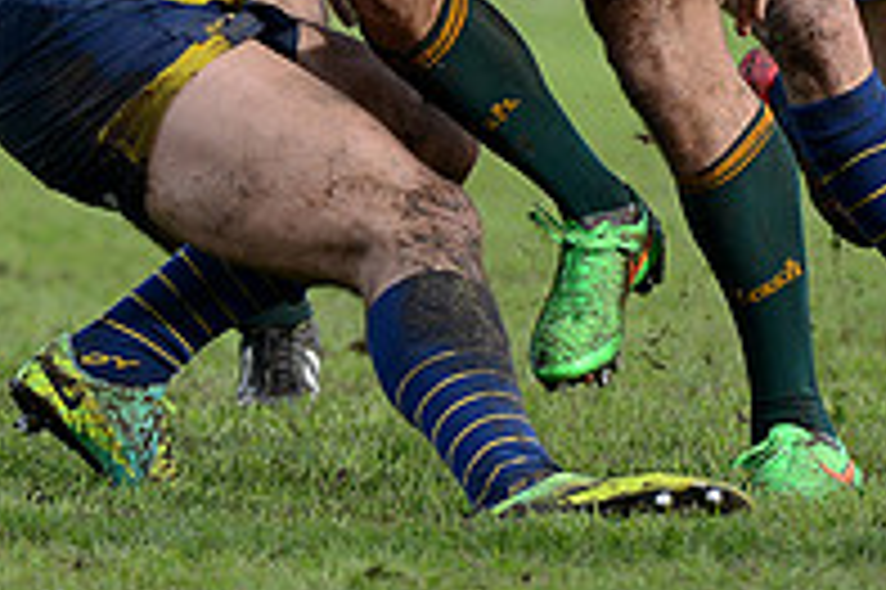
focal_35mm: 589
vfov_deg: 2.3
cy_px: -218
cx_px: 256
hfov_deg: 3.5
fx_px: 14484
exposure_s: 1/2000
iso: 500
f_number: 4
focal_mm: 200
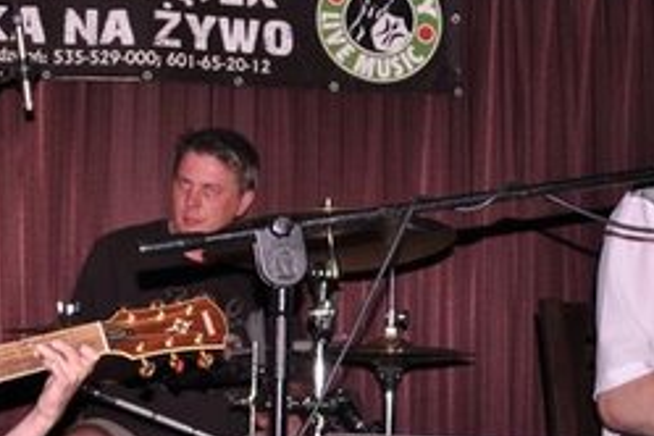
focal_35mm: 86
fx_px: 1562
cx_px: 130
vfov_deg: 15.9
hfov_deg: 23.3
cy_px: 235
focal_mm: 22
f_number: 3.8
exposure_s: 1/60
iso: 200
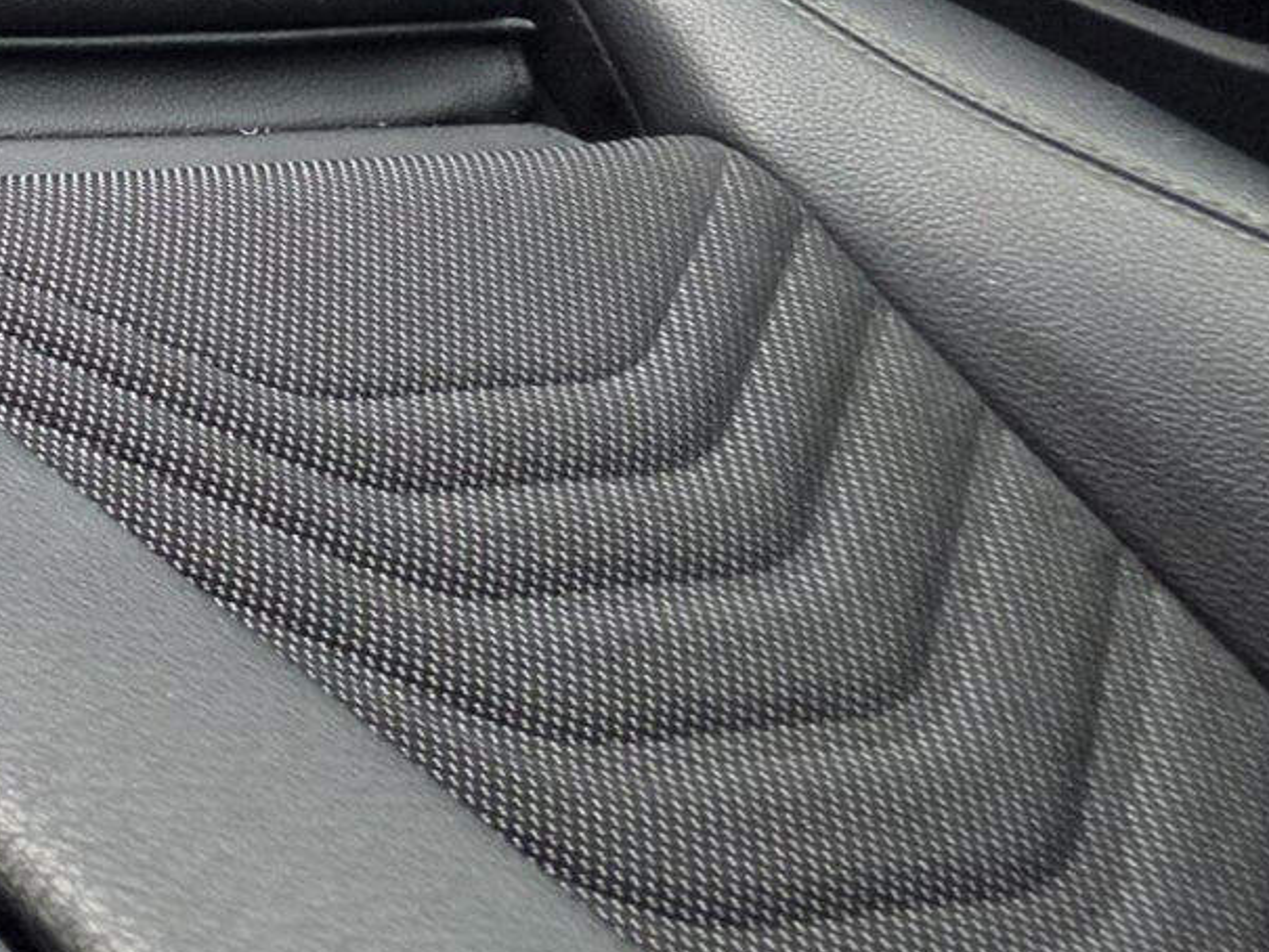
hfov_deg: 18.2
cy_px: -780
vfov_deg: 19.5
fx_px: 2017
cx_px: -1391
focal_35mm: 55
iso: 50
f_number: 1.9
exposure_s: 1/120
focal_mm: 2.2
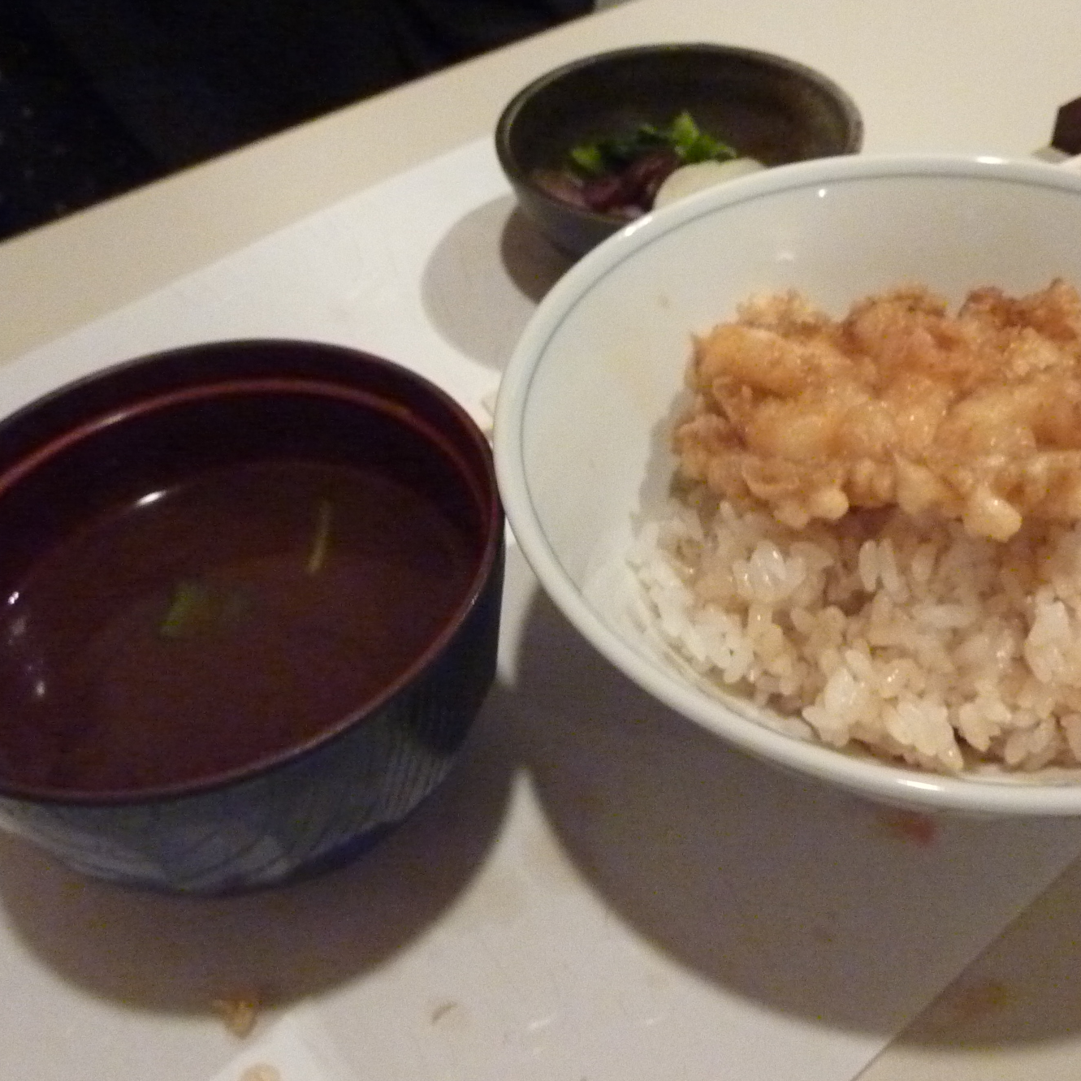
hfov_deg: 48.3
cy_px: 551
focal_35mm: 34
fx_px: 1201
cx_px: 625
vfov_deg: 48.4
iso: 800
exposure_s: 1/40
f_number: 3.3
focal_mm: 4.1
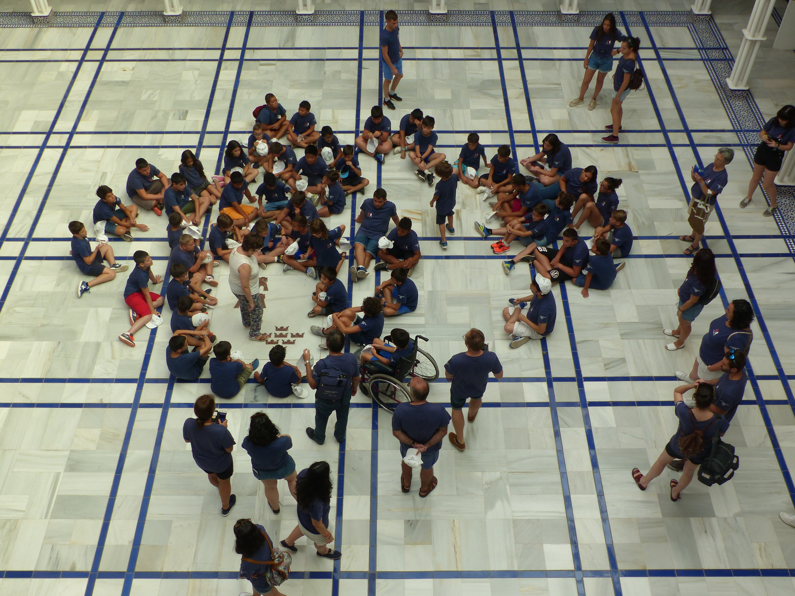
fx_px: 850
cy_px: 298
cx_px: 398
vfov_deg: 38.7
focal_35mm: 37
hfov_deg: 50.1
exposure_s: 1/250
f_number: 4
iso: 100
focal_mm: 6.6
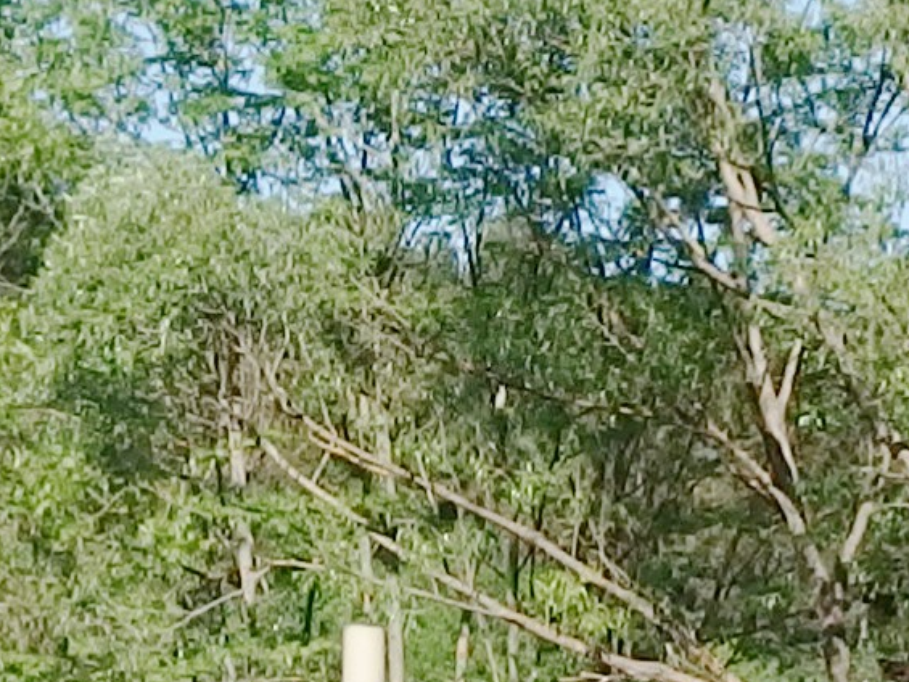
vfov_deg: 4.1
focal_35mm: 358
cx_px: 396
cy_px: 1348
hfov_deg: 5.5
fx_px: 9403
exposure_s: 1/1250
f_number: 4.5
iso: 100
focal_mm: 9.2
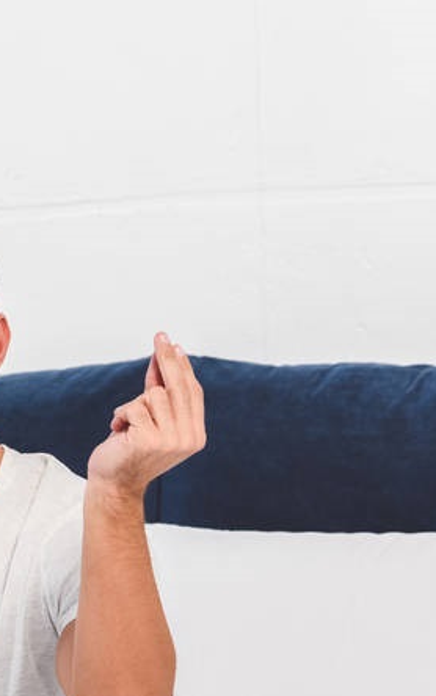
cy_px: 527
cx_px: -123
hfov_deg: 6.5
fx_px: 3835
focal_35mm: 202
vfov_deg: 10.4
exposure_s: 1/160
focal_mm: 86
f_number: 4.5
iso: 160
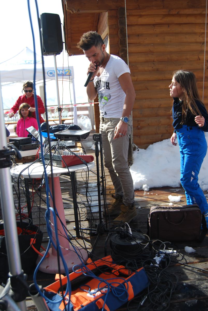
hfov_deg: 37.0
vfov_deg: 53.1
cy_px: 156
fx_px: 311
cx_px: 104
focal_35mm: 36
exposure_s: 1/800
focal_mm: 24
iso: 200
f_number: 4
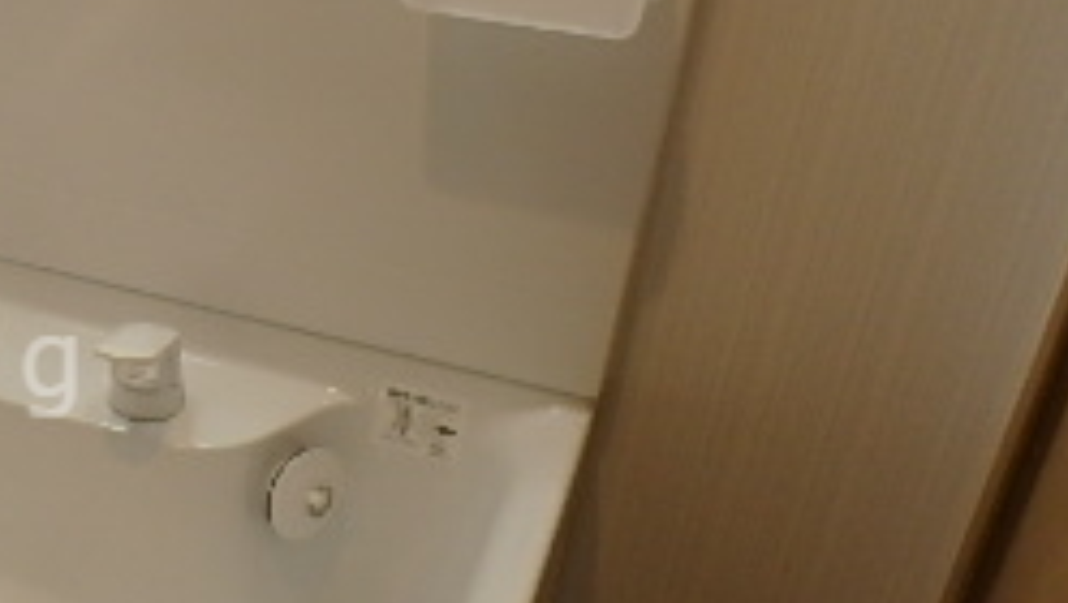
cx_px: -194
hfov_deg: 30.4
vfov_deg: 20.4
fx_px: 1672
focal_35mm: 59
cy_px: 366
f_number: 3.5
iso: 160
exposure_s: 1/60
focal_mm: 3.7
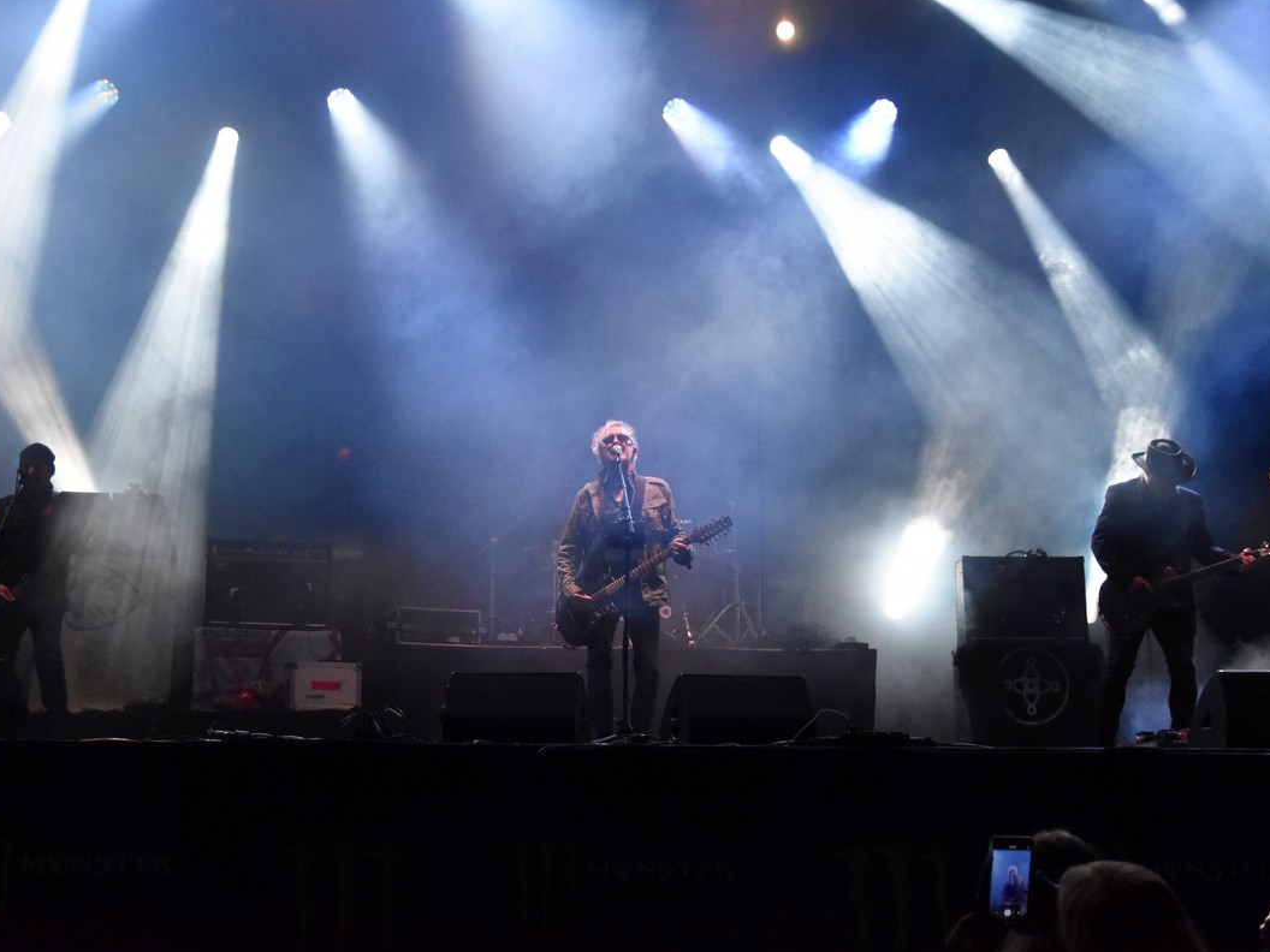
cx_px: 613
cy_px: 477
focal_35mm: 48
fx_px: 1744
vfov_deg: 30.5
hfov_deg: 40.0
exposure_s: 1/5000
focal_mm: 29
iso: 2500
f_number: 2.8
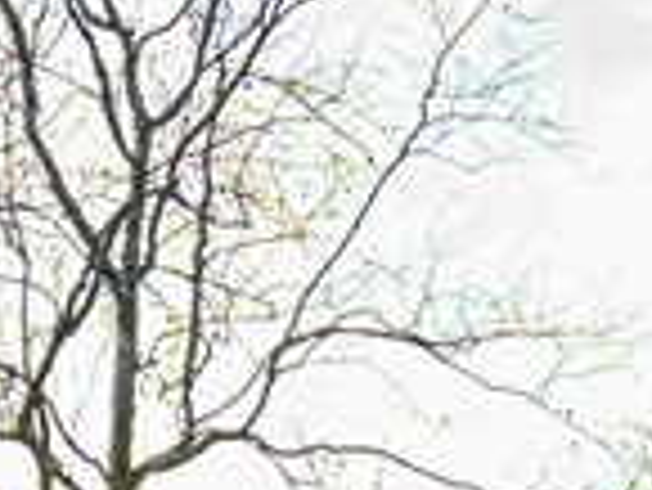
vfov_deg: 7.8
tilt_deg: -2.3
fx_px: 3186
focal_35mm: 169
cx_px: 742
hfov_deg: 11.5
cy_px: 1416
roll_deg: +1.5
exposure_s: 1/69
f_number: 1.78
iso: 200
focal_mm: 6.76
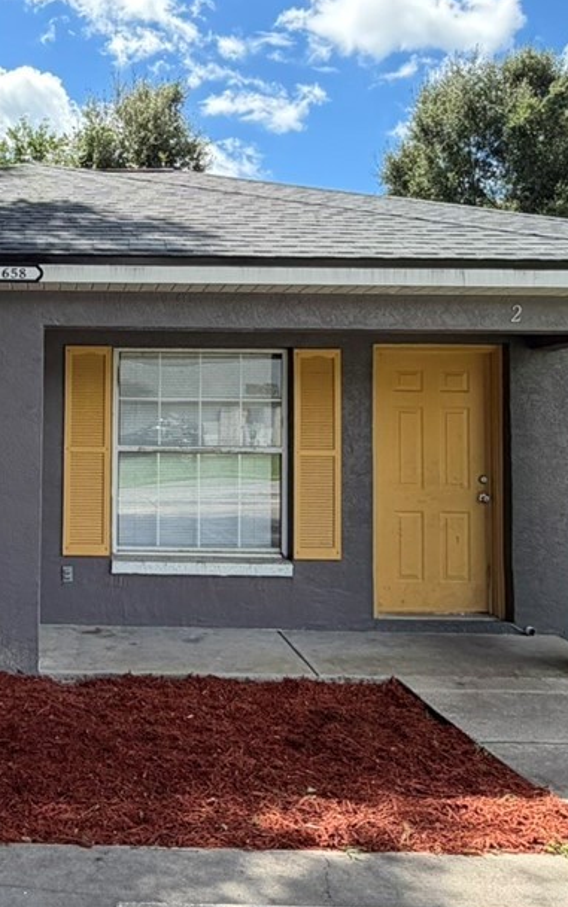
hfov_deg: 31.3
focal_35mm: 39
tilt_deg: +2.5
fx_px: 965
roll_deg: -0.1
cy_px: 387
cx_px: 58
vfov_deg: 50.2
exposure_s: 1/502
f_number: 2.2
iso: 40
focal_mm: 2.22
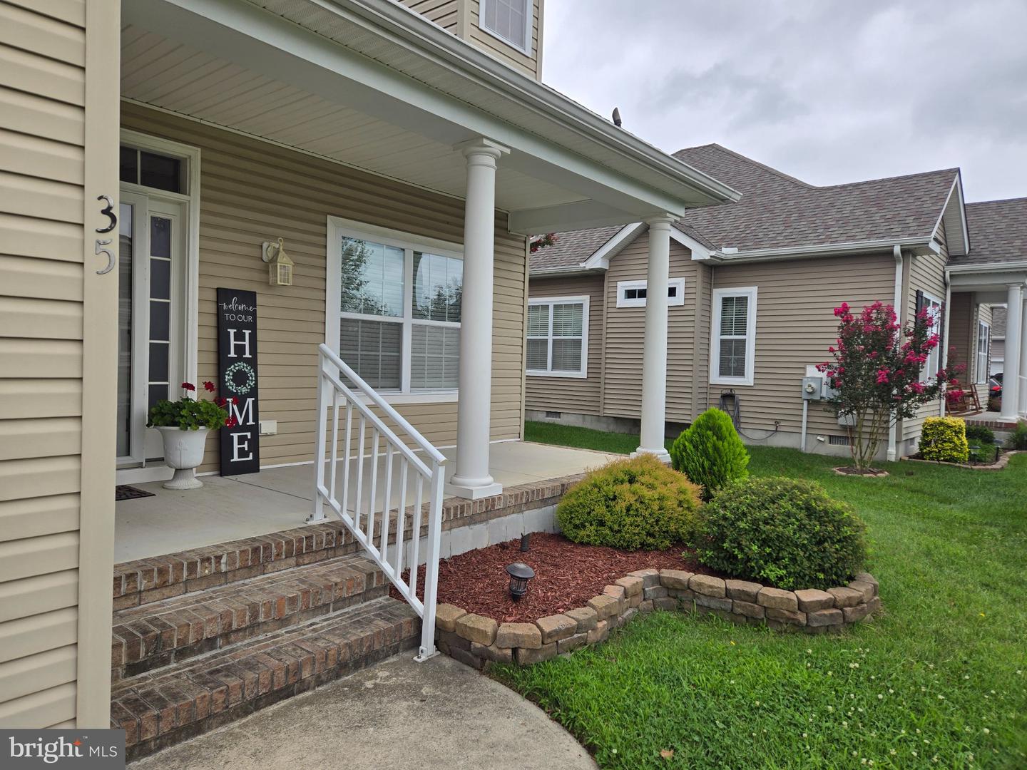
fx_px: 682
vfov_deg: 58.9
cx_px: 514
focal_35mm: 23
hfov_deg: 73.9
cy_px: 385
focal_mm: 5.4
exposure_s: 1/614
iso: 25
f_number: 1.8
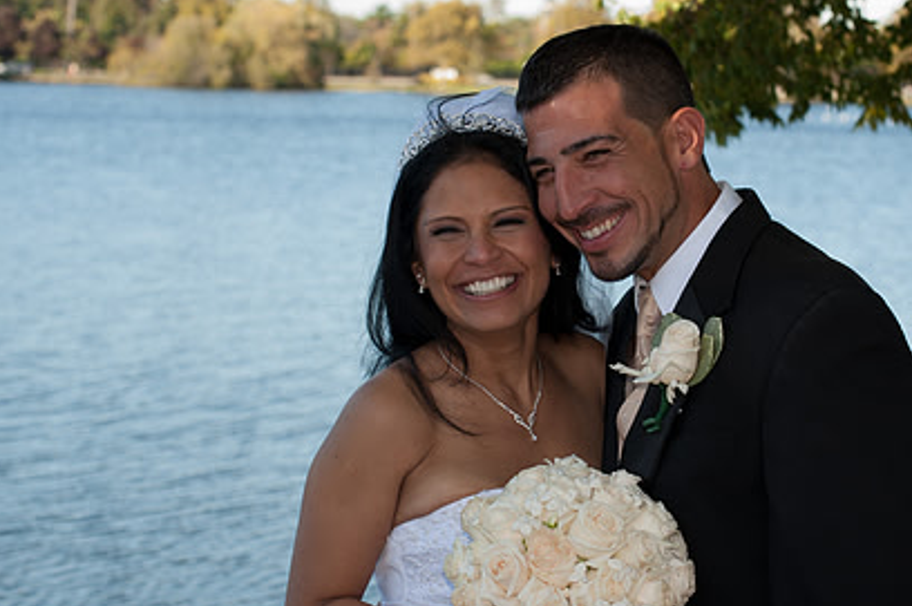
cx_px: 559
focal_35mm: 111
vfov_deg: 12.3
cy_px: 282
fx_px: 2809
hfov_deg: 18.4
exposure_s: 1/80
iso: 200
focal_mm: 78
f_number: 8
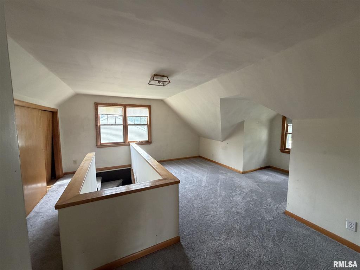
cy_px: 135
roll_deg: -0.1
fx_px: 146
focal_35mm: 14
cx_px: 180
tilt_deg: -5.5
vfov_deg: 85.7
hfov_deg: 102.1
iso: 320
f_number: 2.2
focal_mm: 2.22
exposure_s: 1/110
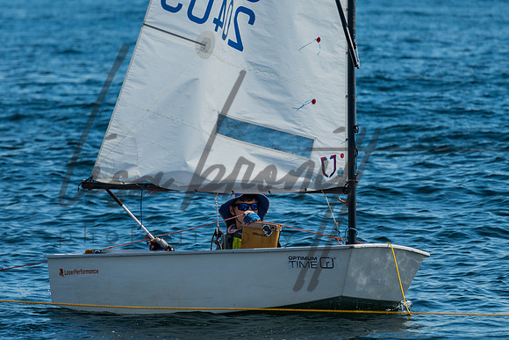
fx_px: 5459
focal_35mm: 386
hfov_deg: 5.3
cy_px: 143
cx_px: 249
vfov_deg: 3.6
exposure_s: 1/320
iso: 100
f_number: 6.3
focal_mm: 200
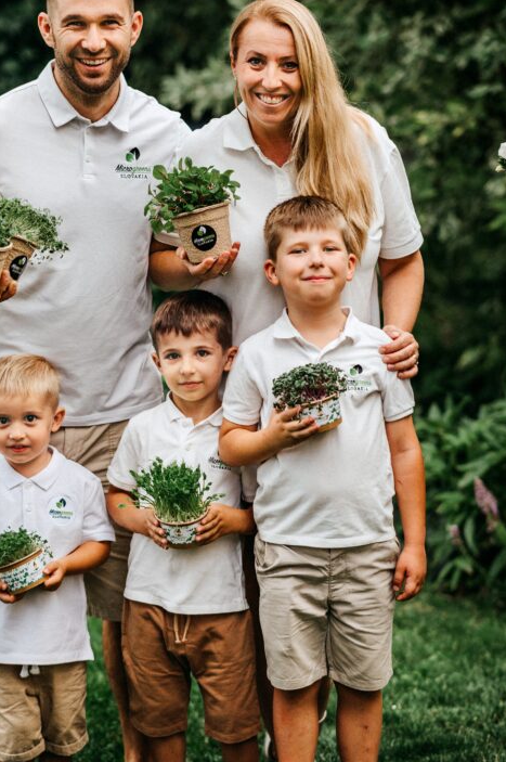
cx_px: 175
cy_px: 328
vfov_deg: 13.4
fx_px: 3233
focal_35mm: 153
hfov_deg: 8.9
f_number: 2
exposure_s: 1/1000
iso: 320
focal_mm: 105
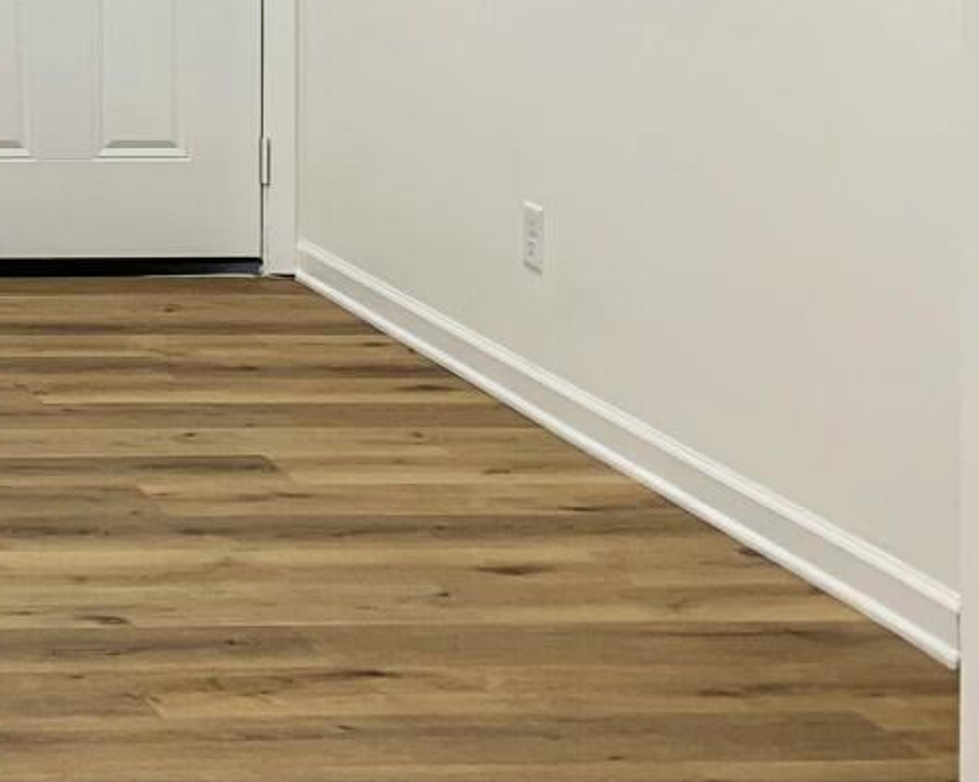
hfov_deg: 16.6
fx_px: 2954
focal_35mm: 102
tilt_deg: -1.9
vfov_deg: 14.3
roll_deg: +0.4
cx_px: -612
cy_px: -296
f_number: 1.8
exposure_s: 1/60
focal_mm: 4.25
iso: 50
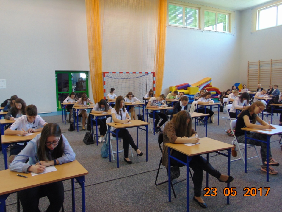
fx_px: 220
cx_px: 136
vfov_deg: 51.3
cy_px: 101
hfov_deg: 65.3
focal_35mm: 27
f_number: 3
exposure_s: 1/30
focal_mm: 4.5
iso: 160
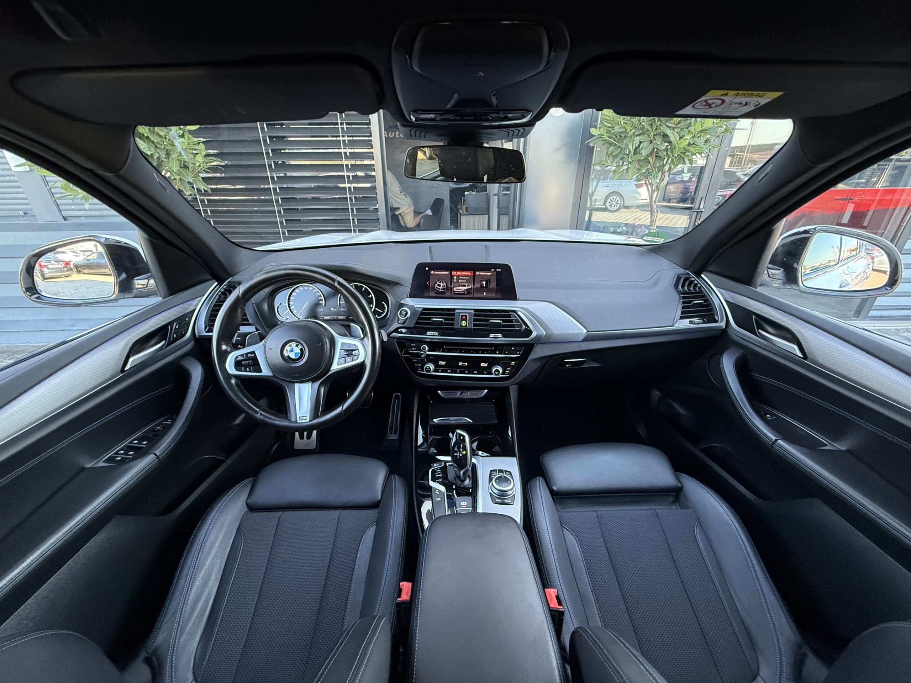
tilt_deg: -24.6
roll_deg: +1.0
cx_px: 456
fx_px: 368
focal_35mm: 14
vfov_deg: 85.7
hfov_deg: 102.1
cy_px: 342
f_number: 2.2
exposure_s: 1/99
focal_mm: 2.22
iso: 320
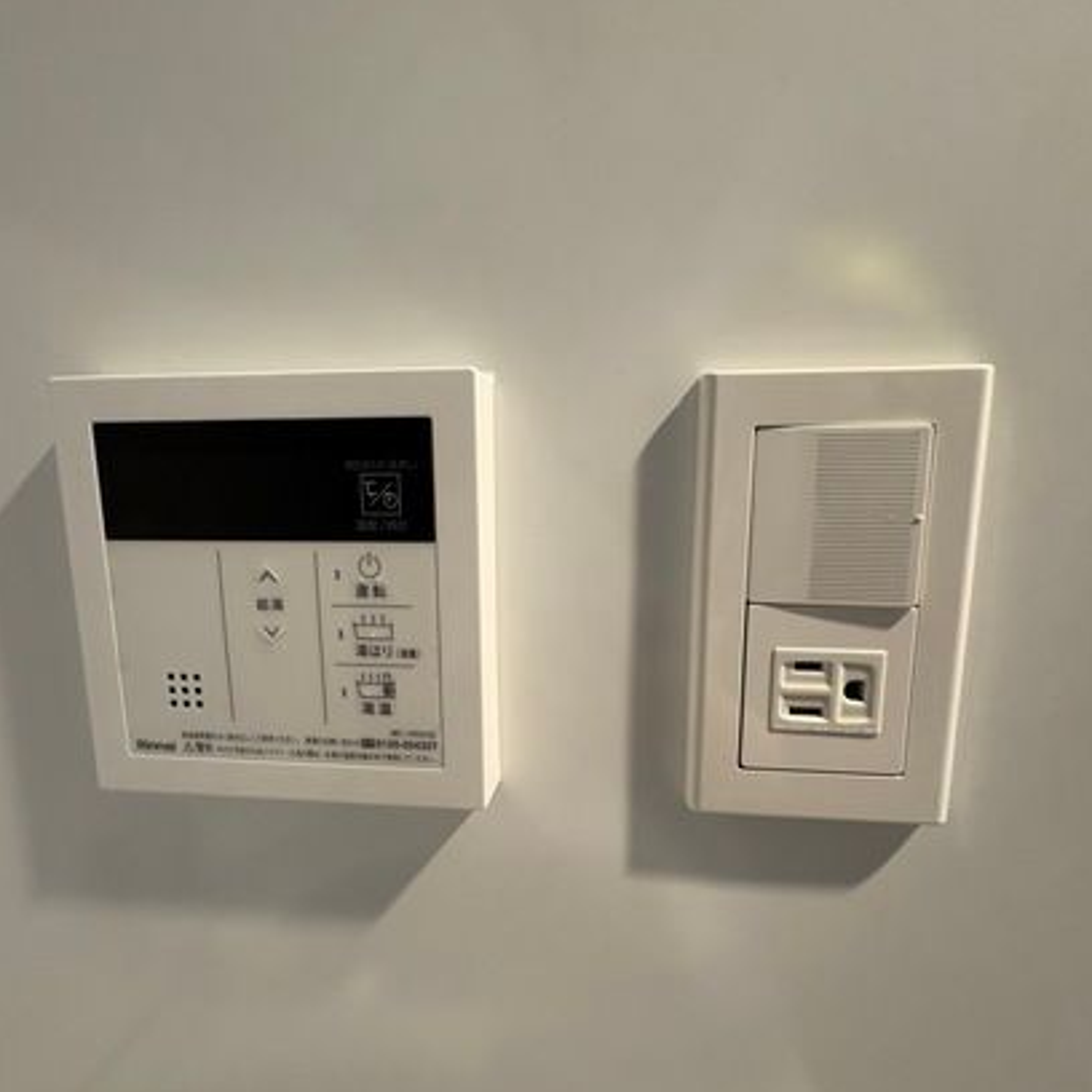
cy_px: 589
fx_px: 607
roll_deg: -0.6
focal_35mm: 17
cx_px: 551
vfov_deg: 83.8
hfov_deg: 84.0
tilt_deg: -8.6
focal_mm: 2.22
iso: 250
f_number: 2.2
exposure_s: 1/60
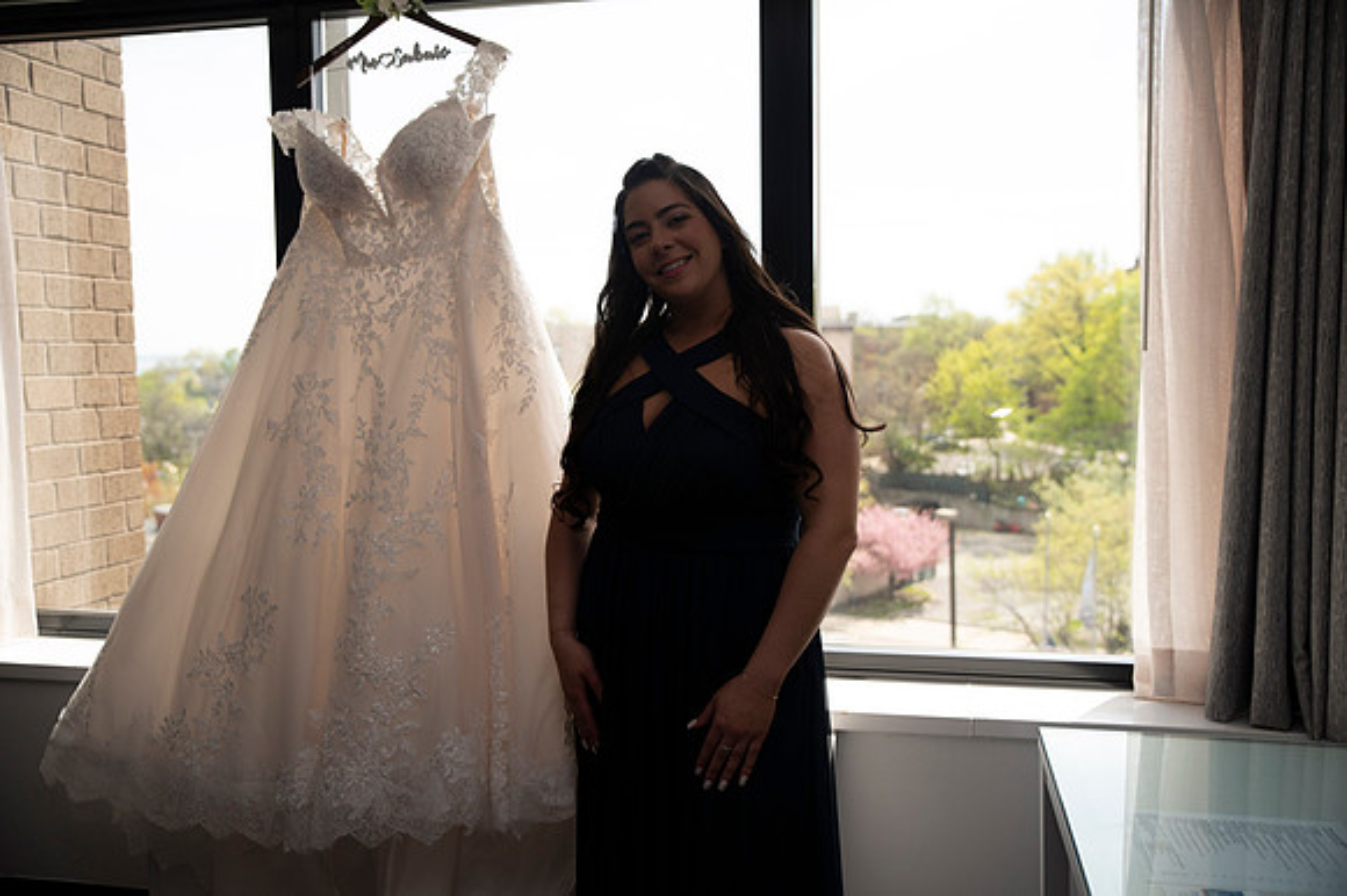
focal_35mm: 32
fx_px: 1197
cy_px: 448
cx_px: 674
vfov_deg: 41.1
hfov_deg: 58.7
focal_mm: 32
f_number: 2.8
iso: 800
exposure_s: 1/2000
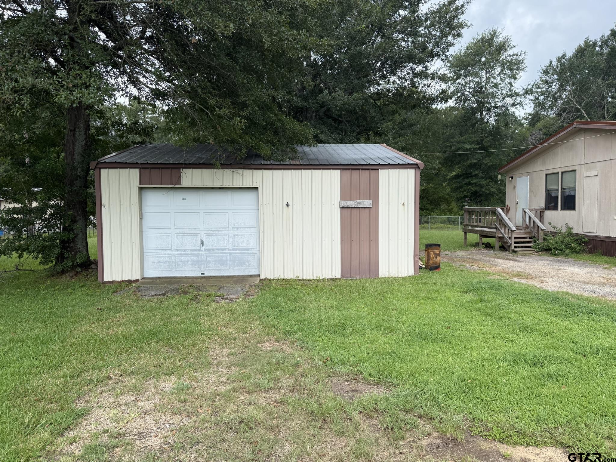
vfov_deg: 56.8
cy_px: 231
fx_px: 427
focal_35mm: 24
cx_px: 308
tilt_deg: -2.9
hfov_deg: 71.6
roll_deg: +0.1
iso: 80
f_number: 1.78
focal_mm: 6.76
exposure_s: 1/992
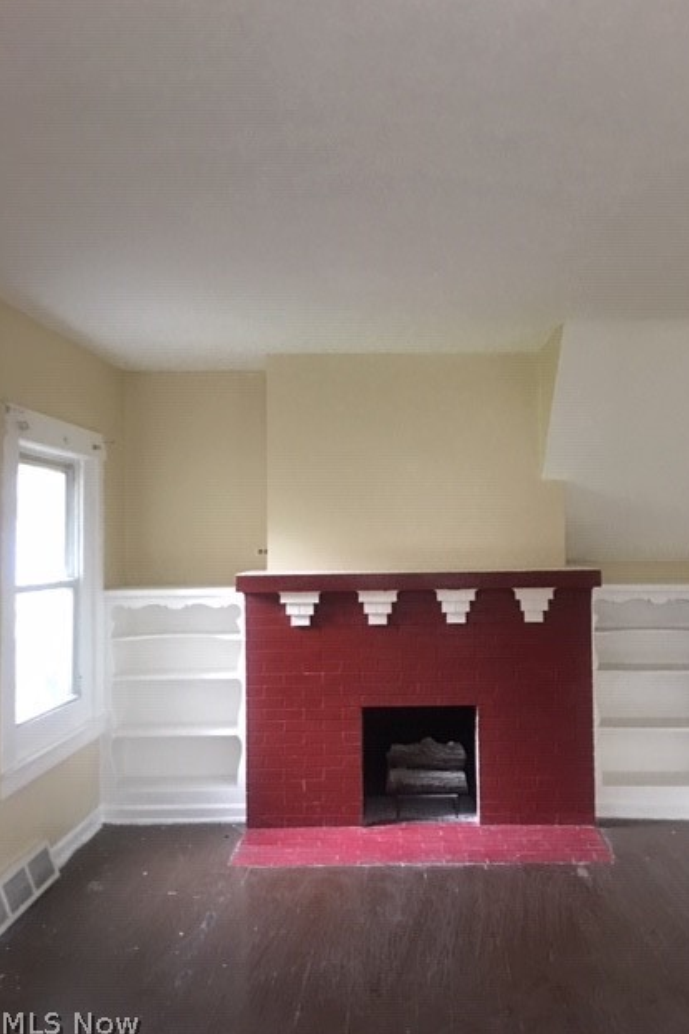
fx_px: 890
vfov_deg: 60.3
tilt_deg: +2.7
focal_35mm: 31
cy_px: 516
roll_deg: +1.3
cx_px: 392
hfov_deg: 42.2
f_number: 2.2
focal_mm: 4.15
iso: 64
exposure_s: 1/4
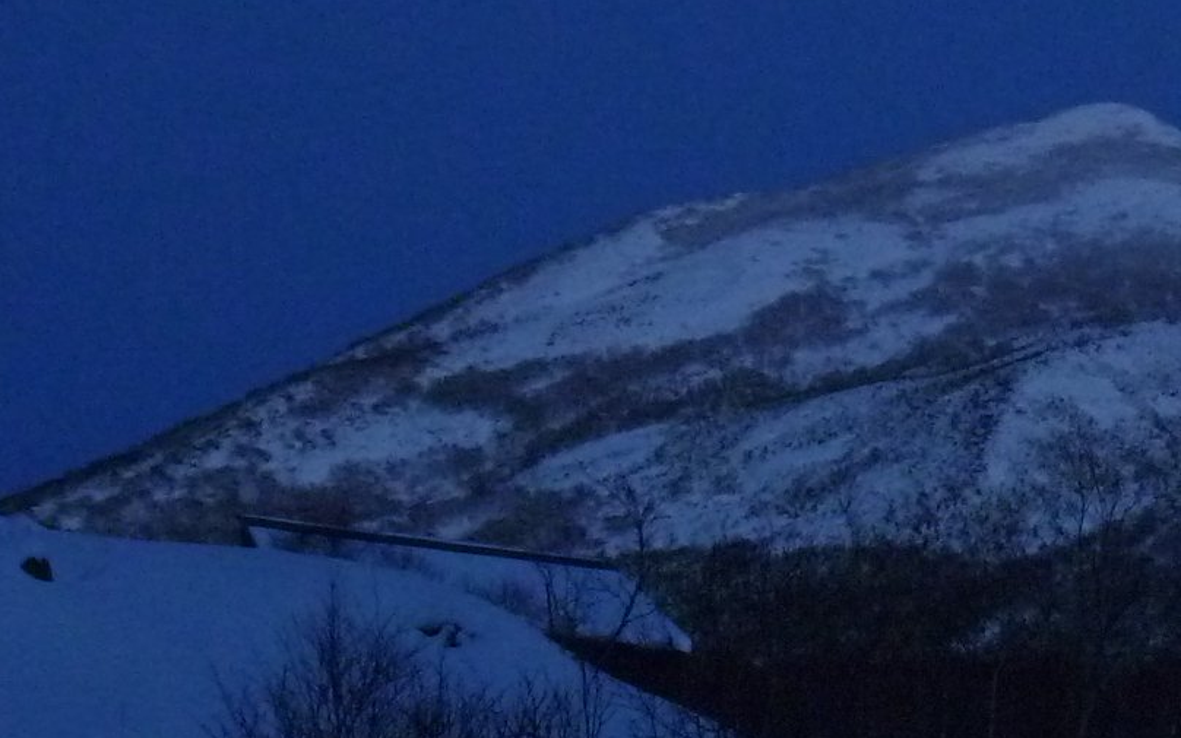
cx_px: 1368
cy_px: 697
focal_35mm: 94
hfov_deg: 20.8
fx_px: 3025
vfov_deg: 13.8
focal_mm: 6.3
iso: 400
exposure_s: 1/30
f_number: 3.5
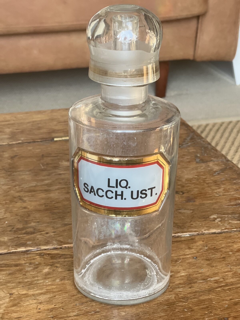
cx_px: 120
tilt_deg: -23.0
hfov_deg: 19.1
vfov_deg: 25.3
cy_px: 160
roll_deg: -1.1
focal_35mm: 77
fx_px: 712
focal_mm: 9
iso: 200
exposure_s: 1/121
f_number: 2.8
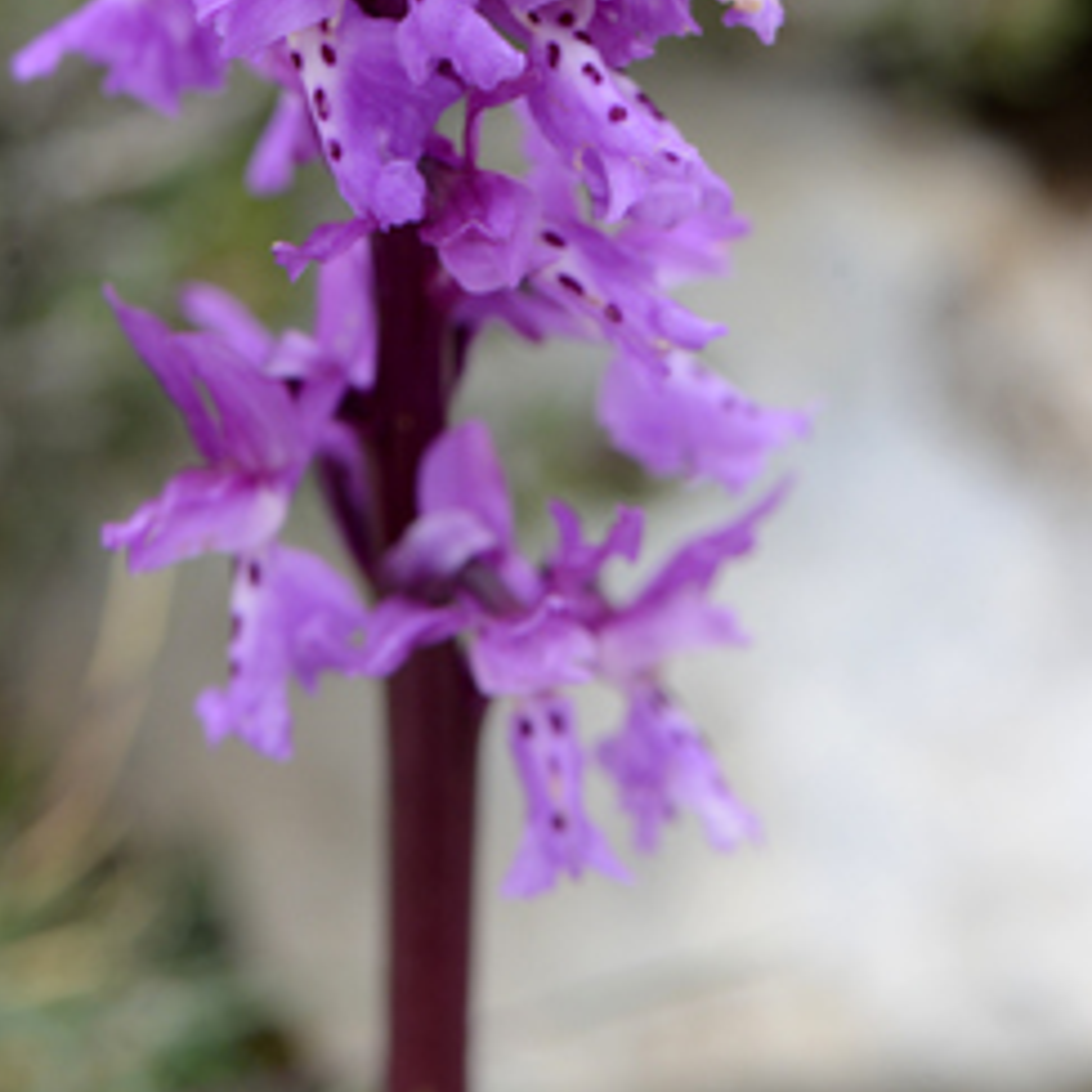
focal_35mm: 183
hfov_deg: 9.6
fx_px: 6531
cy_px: 72
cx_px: 378
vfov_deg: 9.5
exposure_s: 1/400
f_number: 10
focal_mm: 105
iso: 640
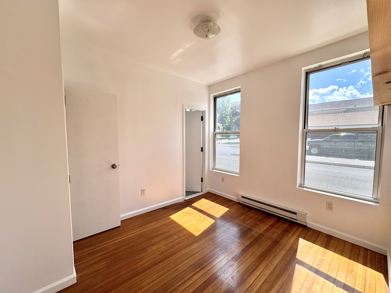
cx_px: 196
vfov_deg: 85.7
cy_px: 146
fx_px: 158
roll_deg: +0.8
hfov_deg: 102.1
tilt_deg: -4.1
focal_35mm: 14
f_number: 2.2
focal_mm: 2.22
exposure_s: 1/392
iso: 40
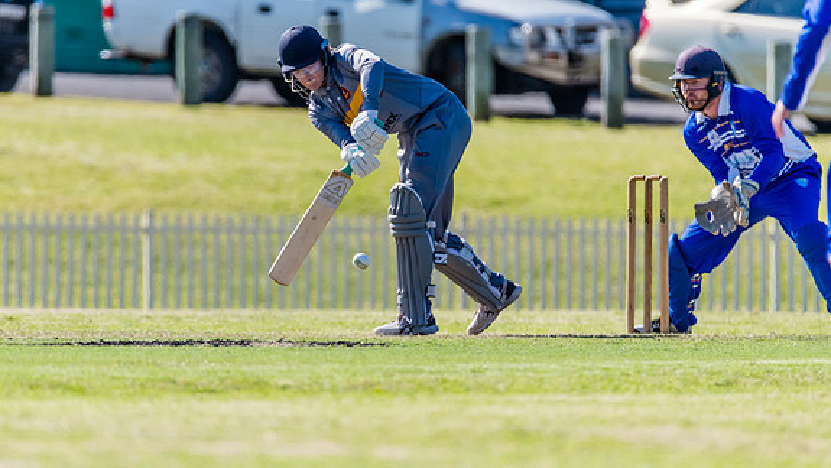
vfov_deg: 1.6
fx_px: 16643
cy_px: 215
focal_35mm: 755
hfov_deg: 2.9
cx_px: 341
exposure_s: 1/2000
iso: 640
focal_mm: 600
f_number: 6.3
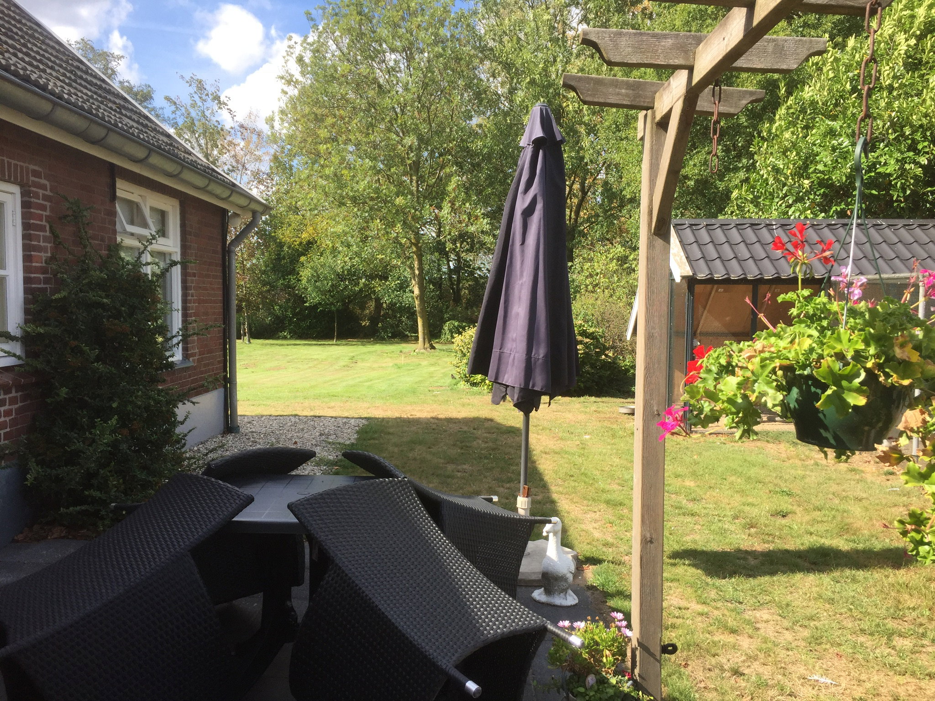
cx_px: 468
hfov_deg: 61.7
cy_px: 350
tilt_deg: -4.4
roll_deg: -1.8
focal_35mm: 29
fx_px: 783
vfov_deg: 48.2
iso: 32
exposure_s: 1/775
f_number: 2.2
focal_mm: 4.15
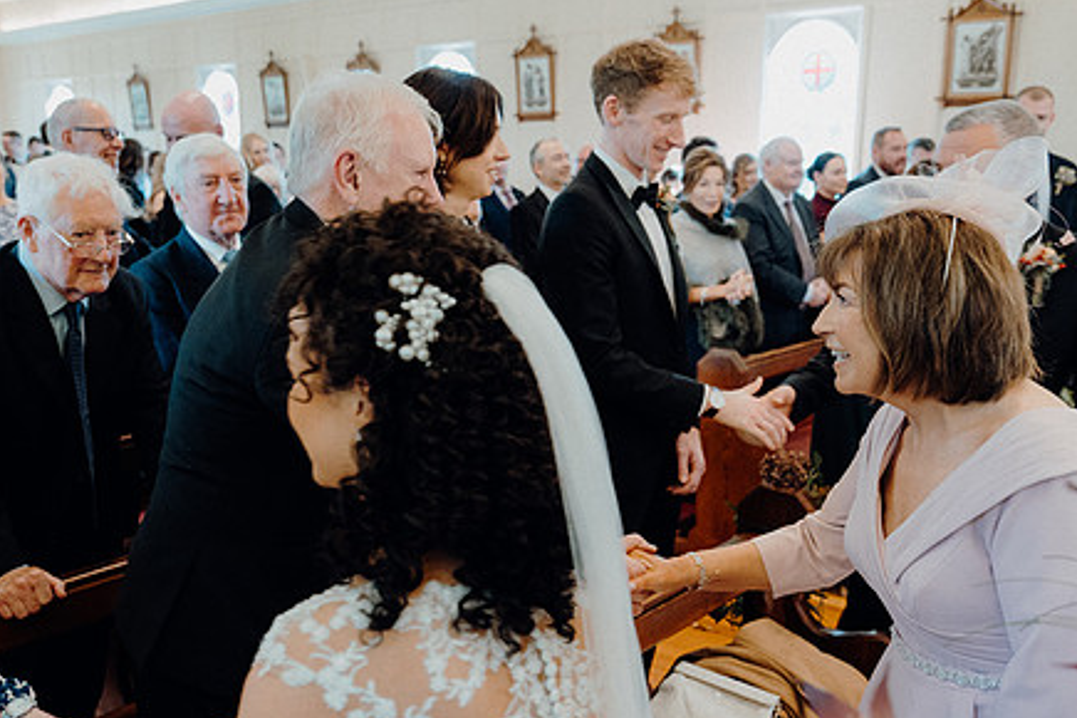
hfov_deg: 53.1
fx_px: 1077
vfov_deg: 36.8
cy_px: 415
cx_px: 513
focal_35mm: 36
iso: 2500
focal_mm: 27
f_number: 3.5
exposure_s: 1/160
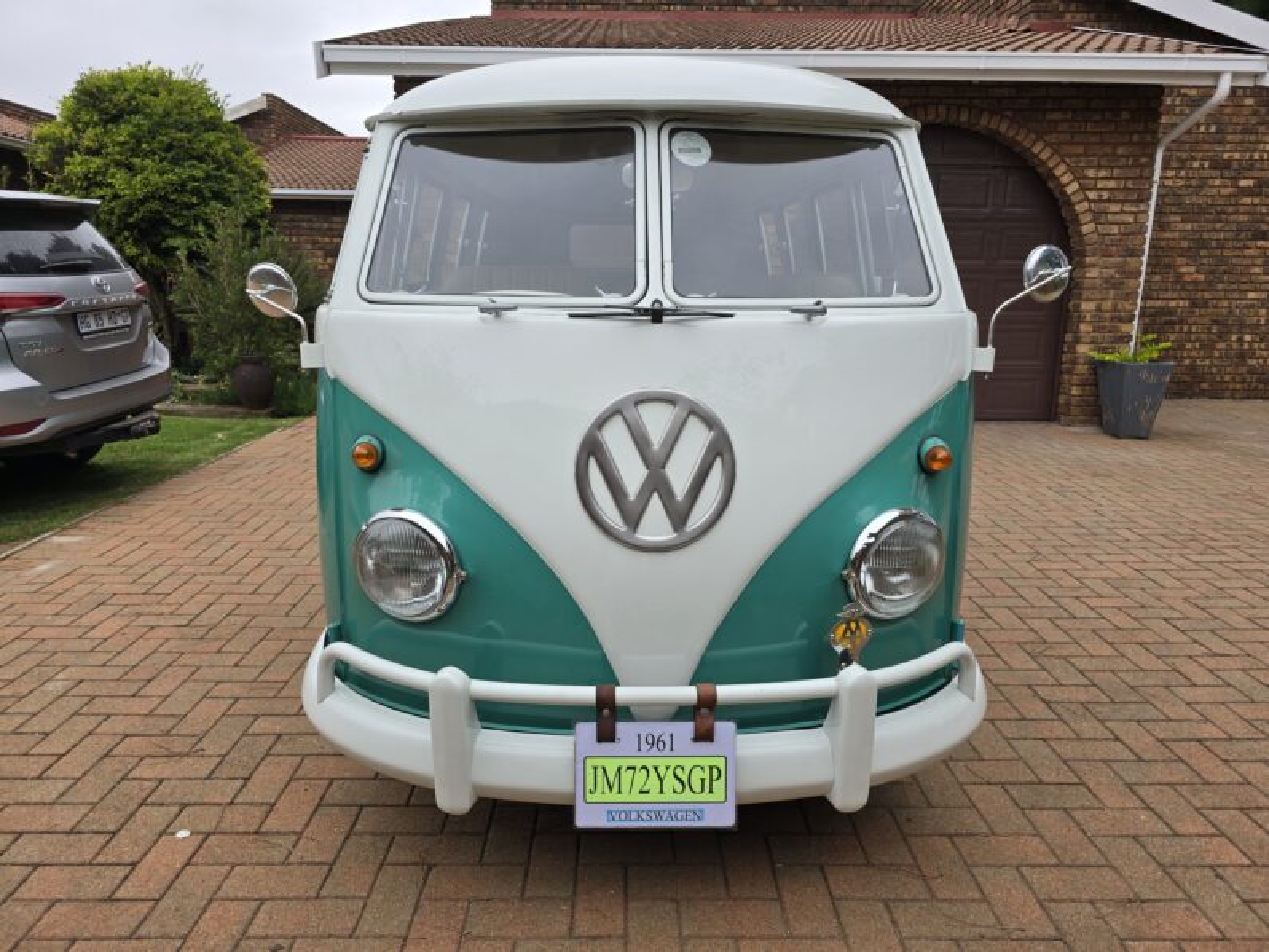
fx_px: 843
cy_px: 476
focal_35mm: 23
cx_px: 634
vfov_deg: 58.9
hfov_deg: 73.9
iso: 12
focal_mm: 6.3
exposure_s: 1/180
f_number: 1.7
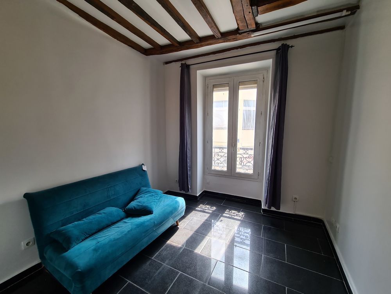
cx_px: 196
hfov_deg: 106.2
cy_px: 147
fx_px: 147
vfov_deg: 89.9
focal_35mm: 13
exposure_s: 1/102
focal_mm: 2.2
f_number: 2.2
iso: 50
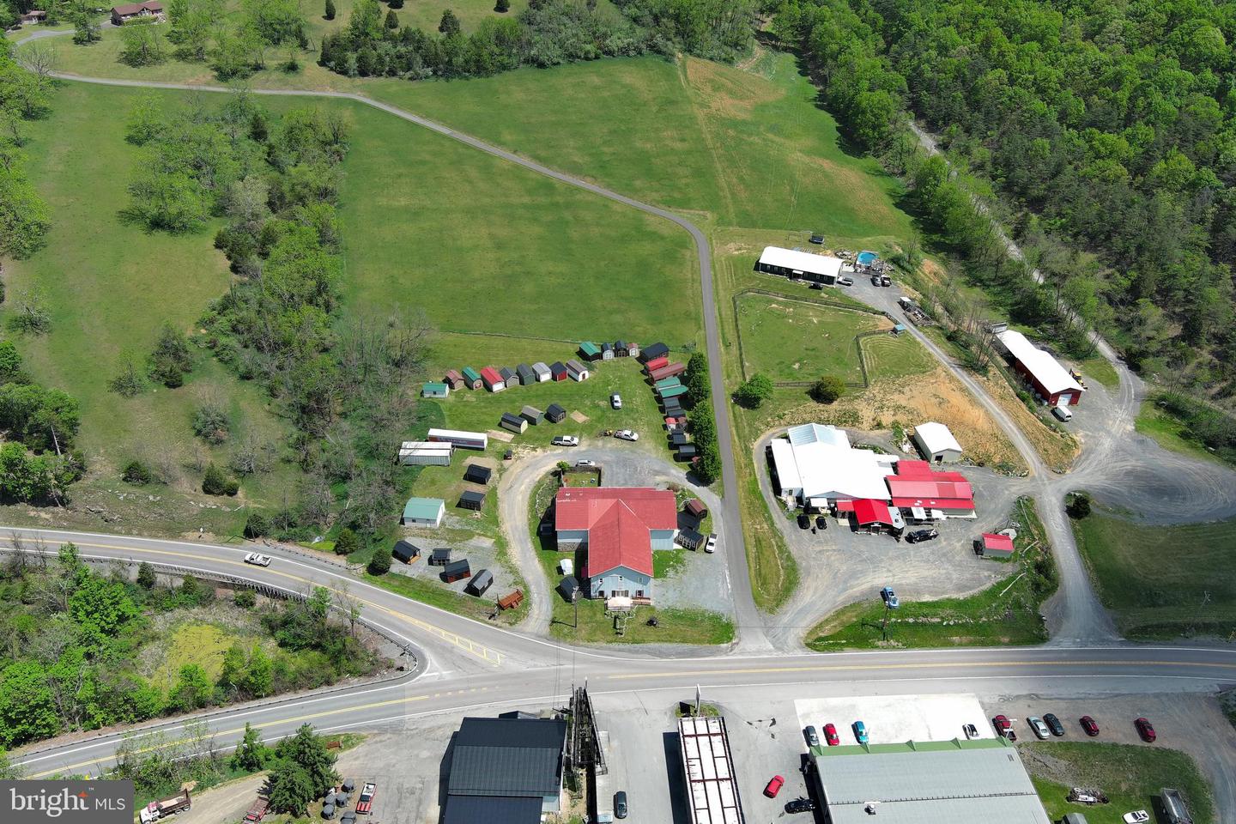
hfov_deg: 63.7
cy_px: 412
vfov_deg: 45.0
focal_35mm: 29
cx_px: 618
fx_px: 996
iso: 101
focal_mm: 10.57
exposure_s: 1/1185
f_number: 2.8
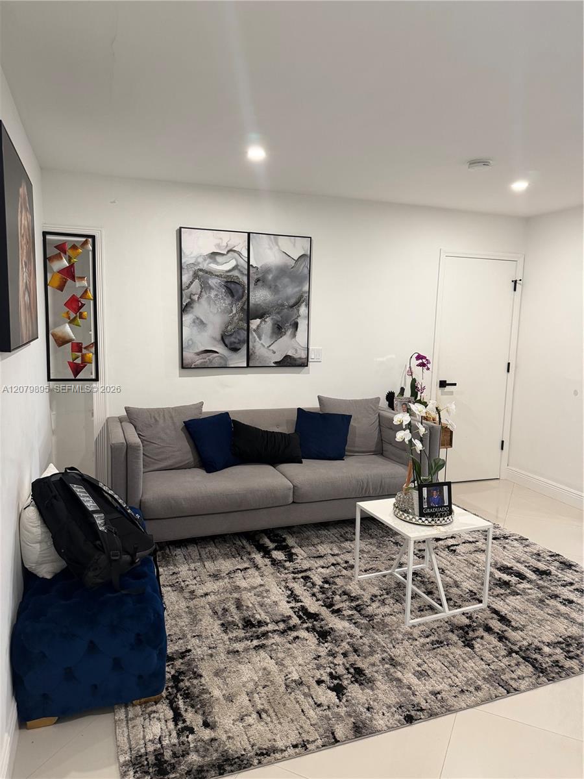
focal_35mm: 24
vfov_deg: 71.6
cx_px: 292
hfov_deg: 56.8
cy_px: 390
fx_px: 540
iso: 250
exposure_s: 1/60
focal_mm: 6.76
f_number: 1.78
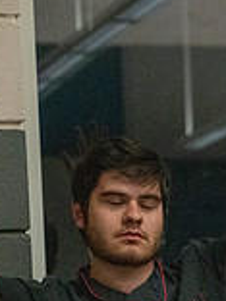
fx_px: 2176
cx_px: 485
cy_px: 358
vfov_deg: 7.8
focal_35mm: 250
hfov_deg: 5.8
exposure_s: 1/500
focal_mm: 70
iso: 10000
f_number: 4
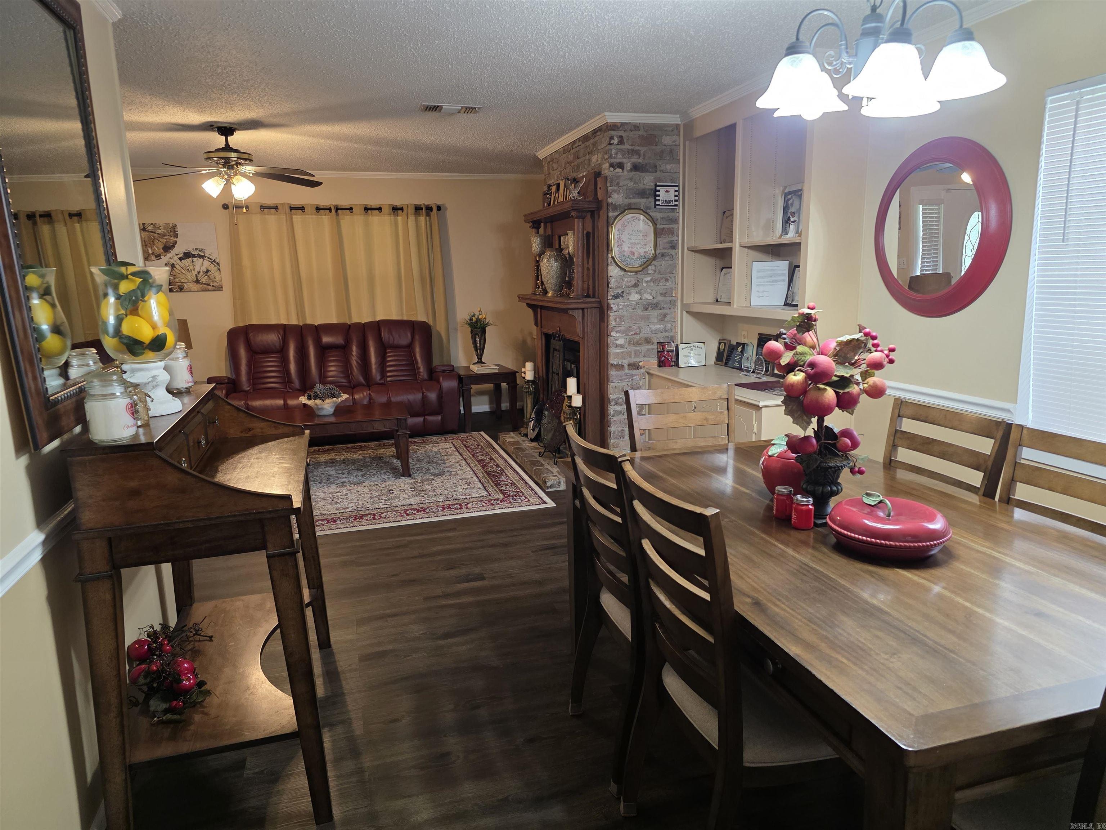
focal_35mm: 23
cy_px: 415
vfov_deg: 58.9
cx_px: 553
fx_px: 735
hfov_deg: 73.9
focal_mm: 6.3
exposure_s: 1/120
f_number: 1.7
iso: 400
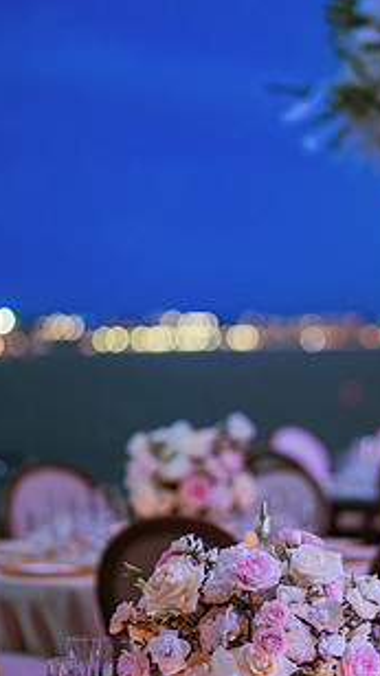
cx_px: 245
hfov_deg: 9.3
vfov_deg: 16.5
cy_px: 386
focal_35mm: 130
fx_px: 2331
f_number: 1.8
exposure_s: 1/125
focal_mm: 85
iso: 1600
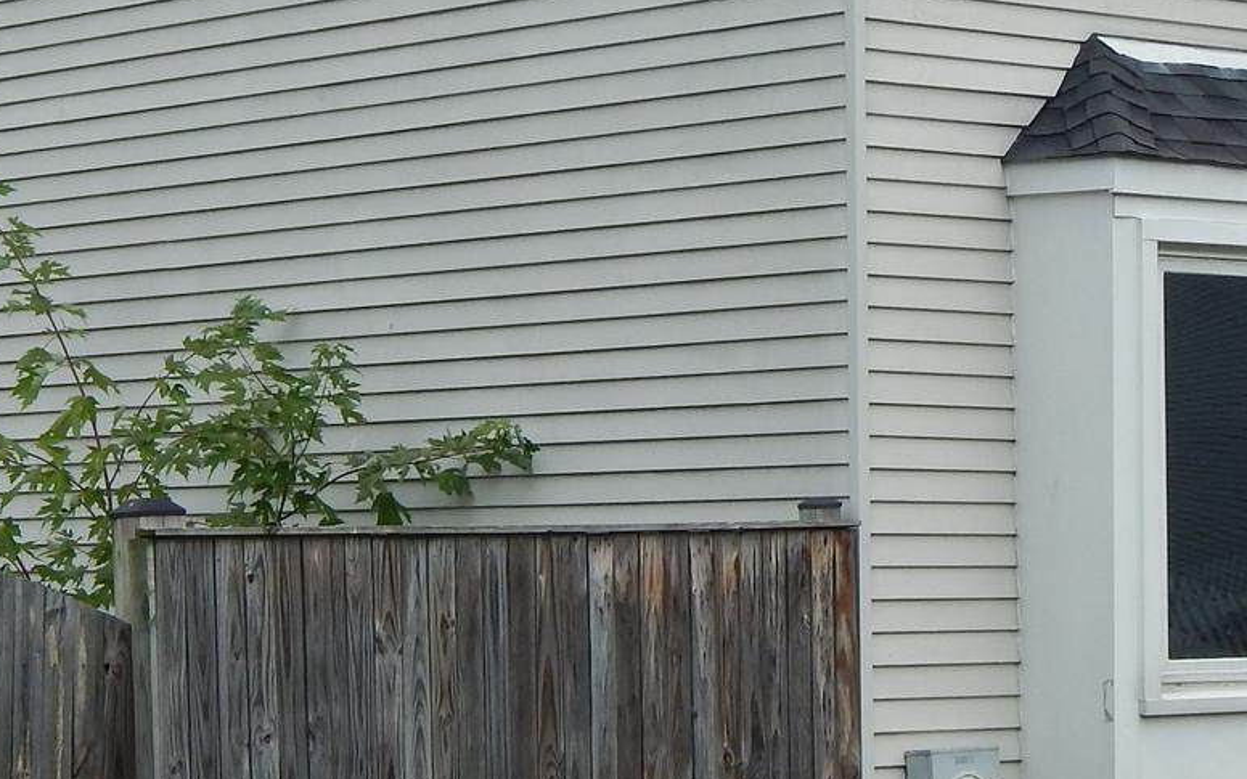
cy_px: 146
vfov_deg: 9.5
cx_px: 1004
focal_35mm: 137
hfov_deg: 15.2
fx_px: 4656
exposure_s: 1/400
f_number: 7.4
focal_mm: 8.6
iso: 125
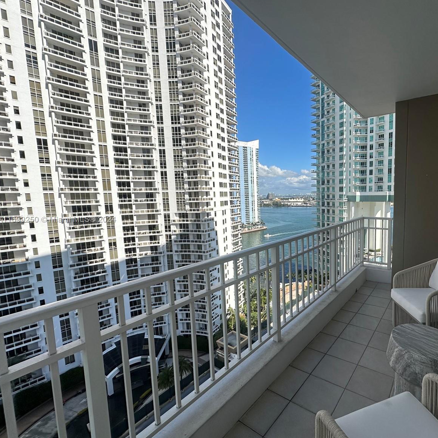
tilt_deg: -4.8
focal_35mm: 17
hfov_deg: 80.8
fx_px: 243
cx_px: 296
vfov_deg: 84.0
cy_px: 220
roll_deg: +0.8
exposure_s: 1/2882
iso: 50
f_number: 2.2
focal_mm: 2.22
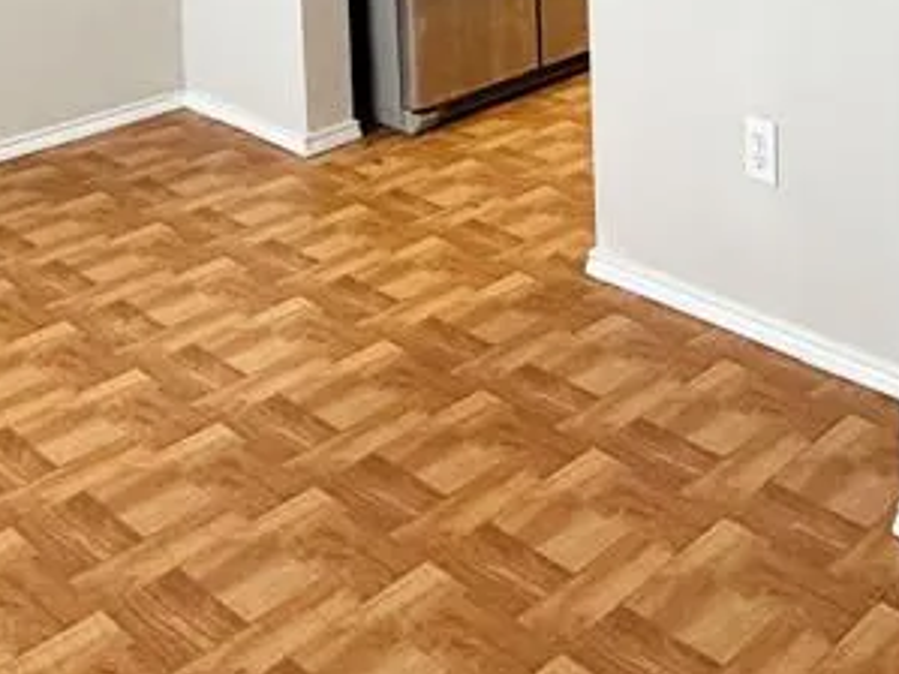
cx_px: 980
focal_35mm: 48
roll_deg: +2.2
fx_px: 1246
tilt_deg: -3.1
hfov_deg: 34.5
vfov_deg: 24.3
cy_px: -308
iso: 320
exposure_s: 1/60
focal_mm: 2.22
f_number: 2.2
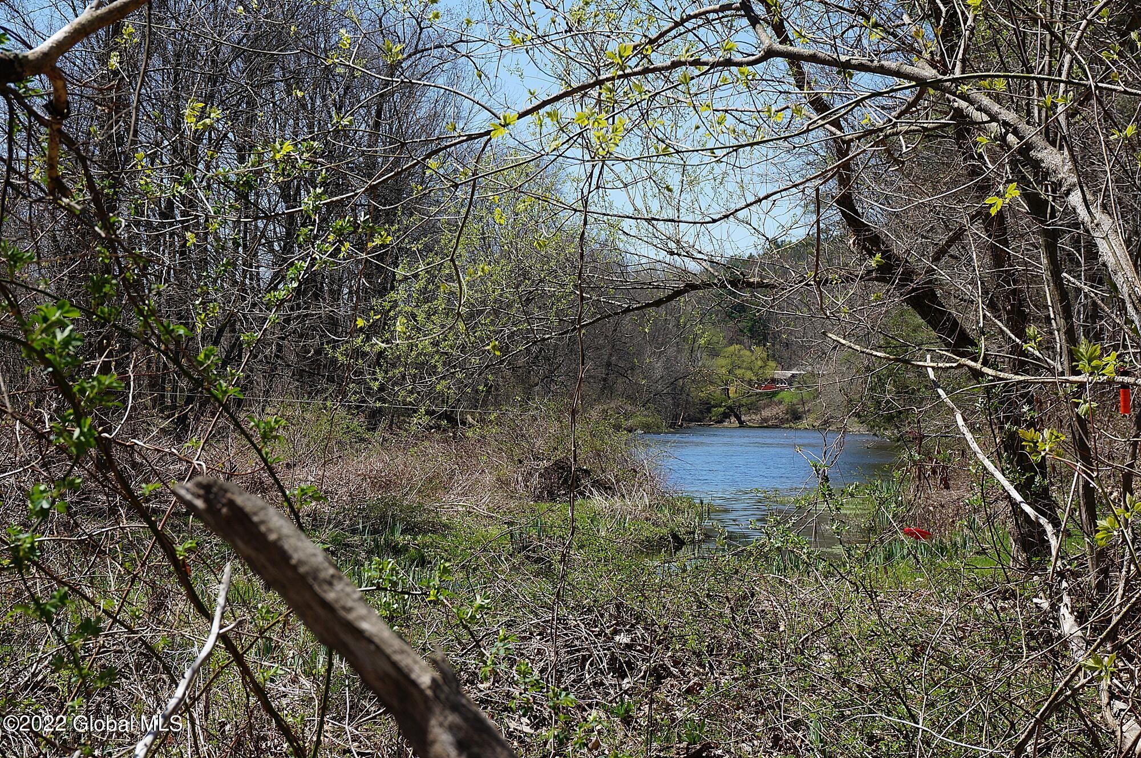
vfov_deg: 18.1
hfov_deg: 27.0
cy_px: 379
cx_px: 570
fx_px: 2375
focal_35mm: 75
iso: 100
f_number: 11
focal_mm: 50
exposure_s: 1/100
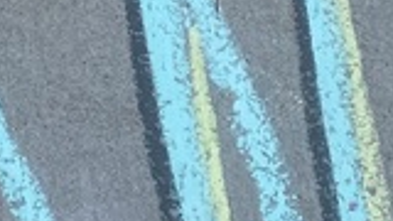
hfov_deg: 10.7
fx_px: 1886
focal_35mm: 181
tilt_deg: -67.9
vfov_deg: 6.2
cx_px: -442
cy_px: -410
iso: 32
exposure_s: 1/965
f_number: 1.8
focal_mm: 4.25
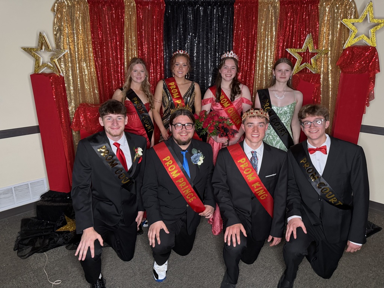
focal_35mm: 24
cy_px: 144
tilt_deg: -16.5
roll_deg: -1.7
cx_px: 192
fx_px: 266
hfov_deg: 71.6
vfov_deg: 56.8
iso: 400
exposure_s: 1/60
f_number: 1.78
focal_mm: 6.76
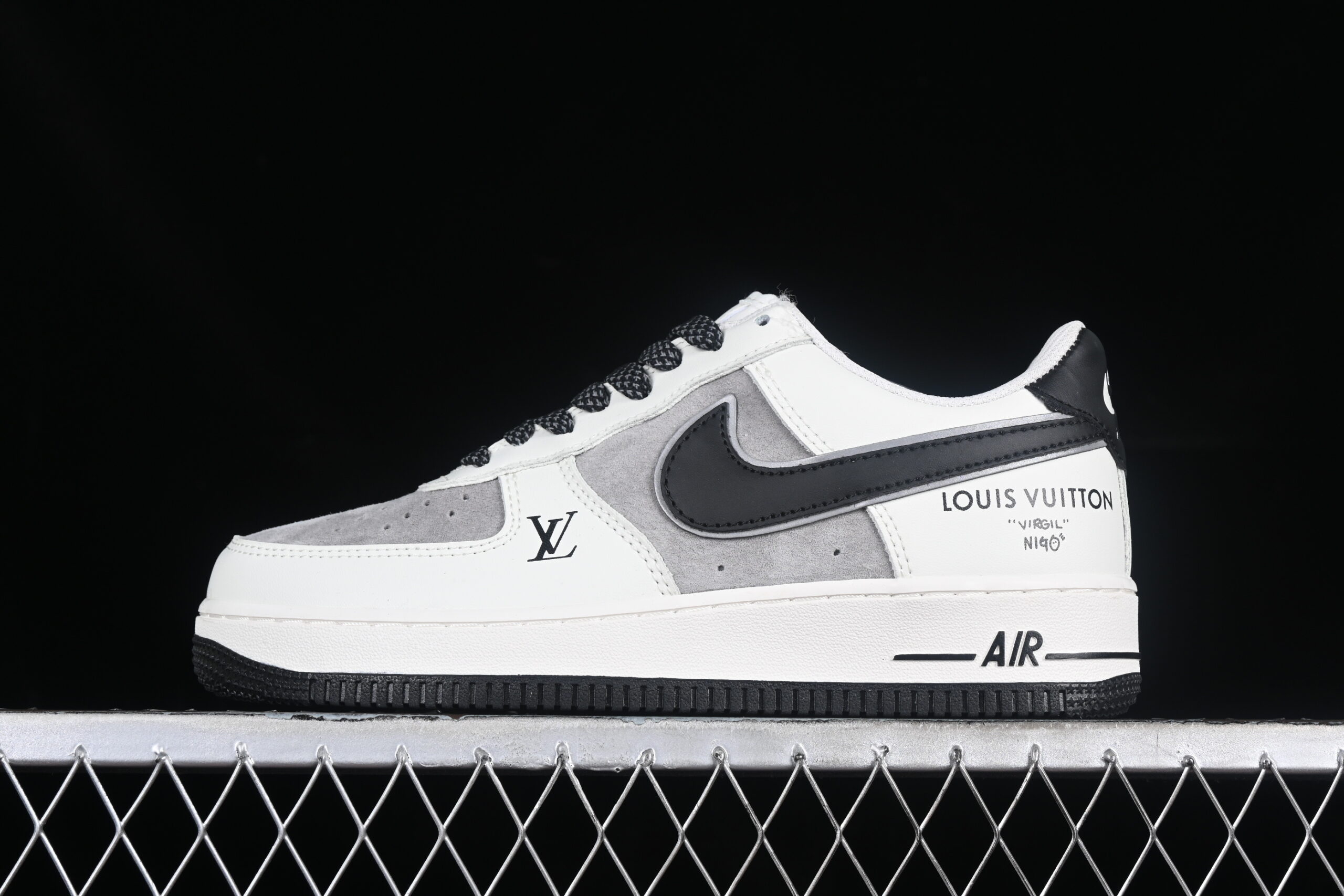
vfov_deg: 18.2
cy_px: 448
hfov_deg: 27.0
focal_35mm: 75
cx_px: 672
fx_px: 2800
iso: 160
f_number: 8
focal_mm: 50
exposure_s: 1/80
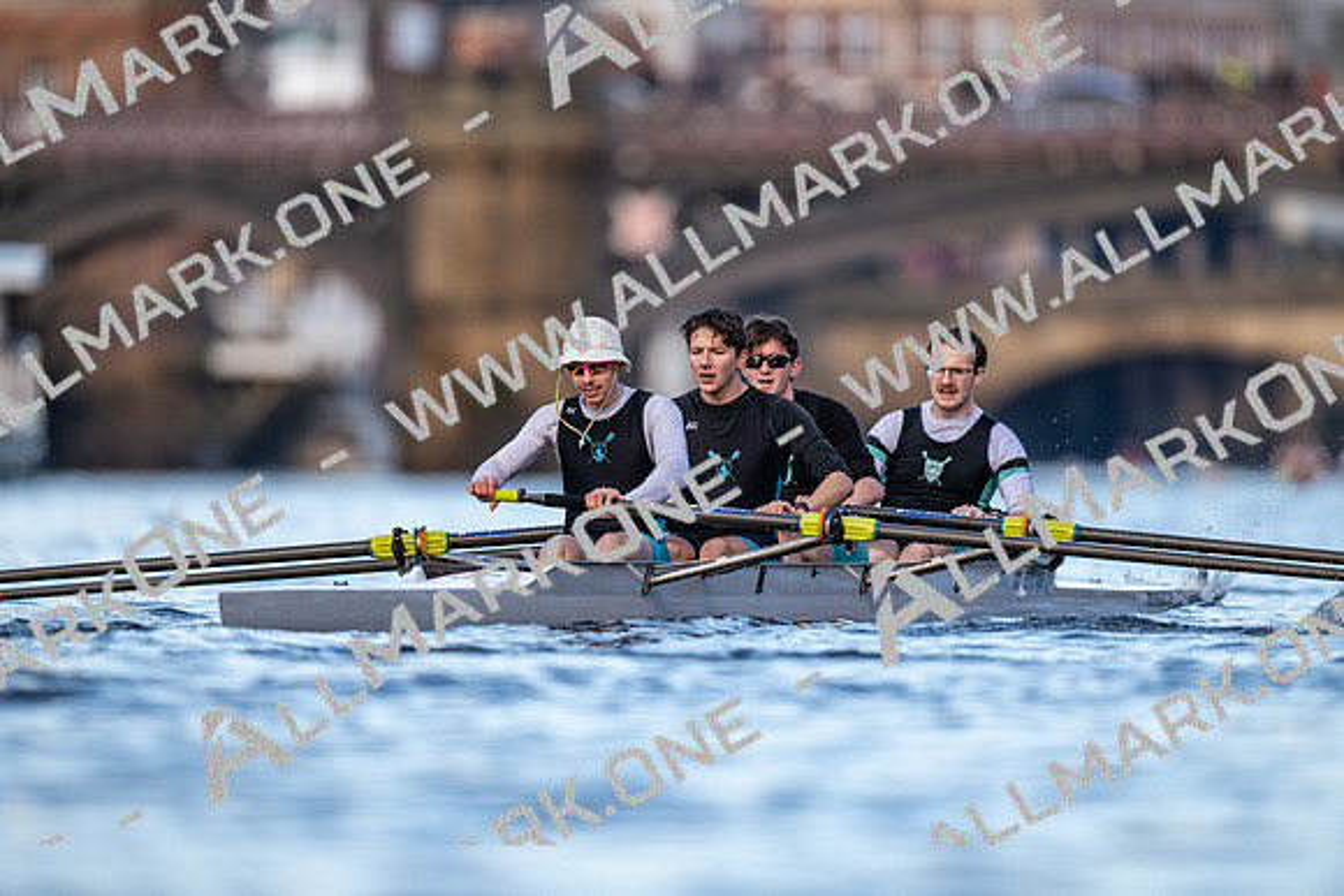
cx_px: 672
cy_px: 448
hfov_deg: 3.4
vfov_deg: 2.3
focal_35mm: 600
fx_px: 22404
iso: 1100
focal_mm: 600
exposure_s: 1/2500
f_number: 4
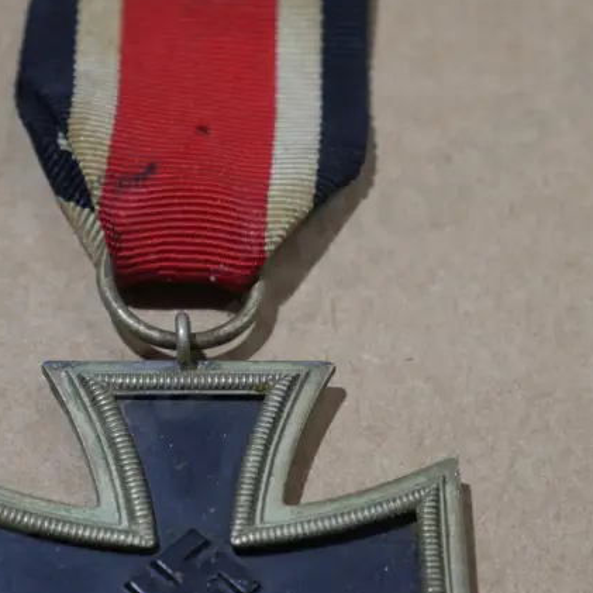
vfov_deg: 11.3
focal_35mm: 155
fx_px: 3004
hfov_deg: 11.3
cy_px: 333
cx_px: 241
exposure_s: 1/80
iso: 400
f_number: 5.5
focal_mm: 36
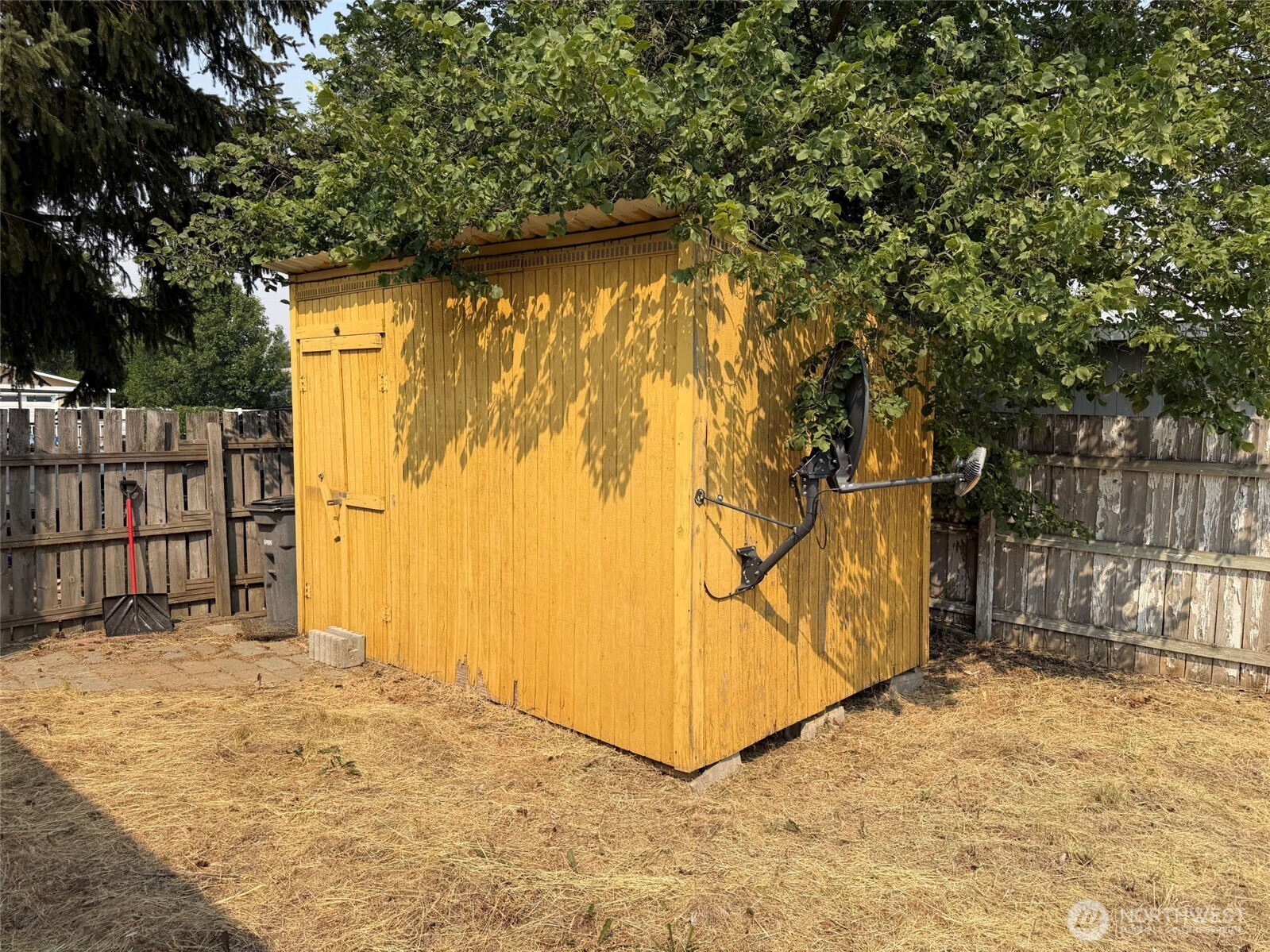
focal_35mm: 24
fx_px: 880
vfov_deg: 56.8
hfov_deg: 71.6
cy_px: 476
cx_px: 635
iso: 80
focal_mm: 6.76
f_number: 1.78
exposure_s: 1/3759
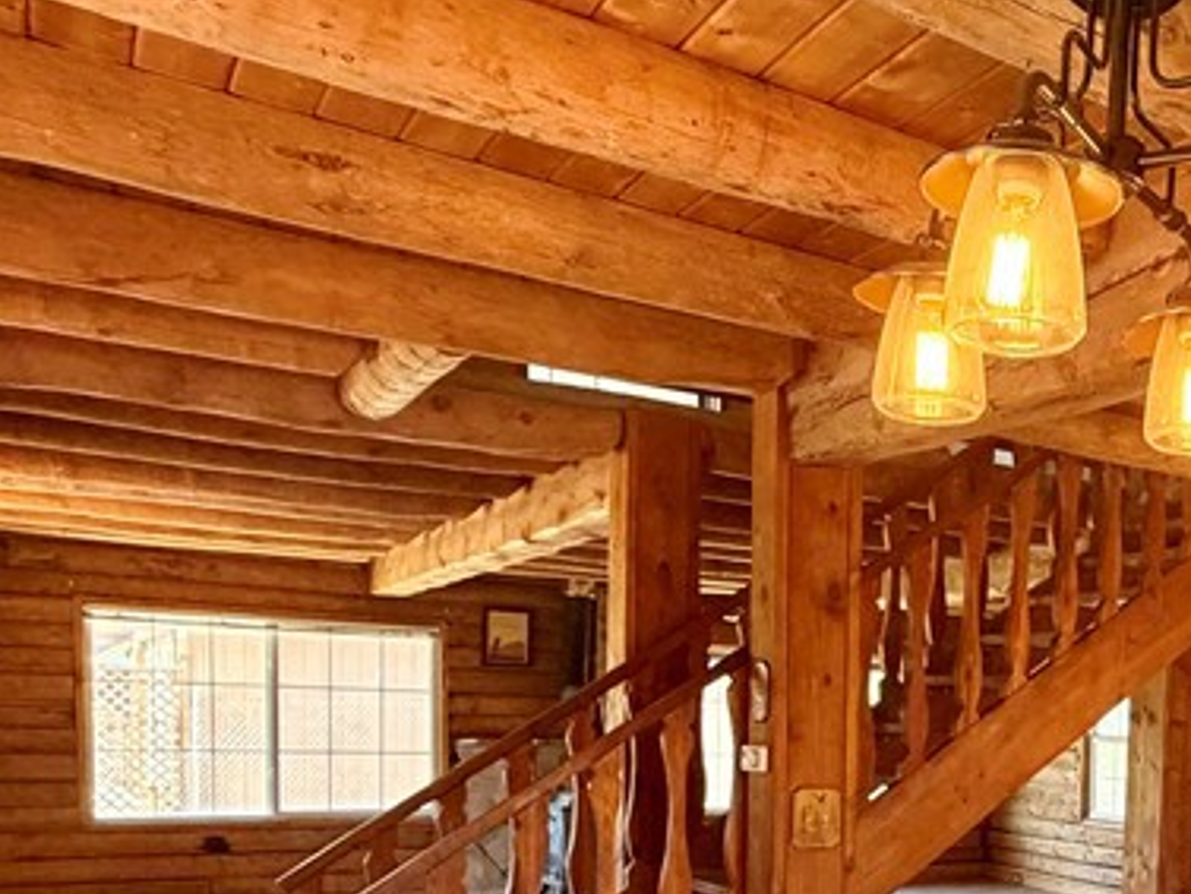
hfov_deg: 44.8
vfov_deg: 35.6
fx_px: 1308
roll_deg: -1.7
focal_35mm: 38
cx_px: 1055
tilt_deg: -3.7
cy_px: 799
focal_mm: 2.22
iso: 320
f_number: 2.2
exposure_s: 1/60
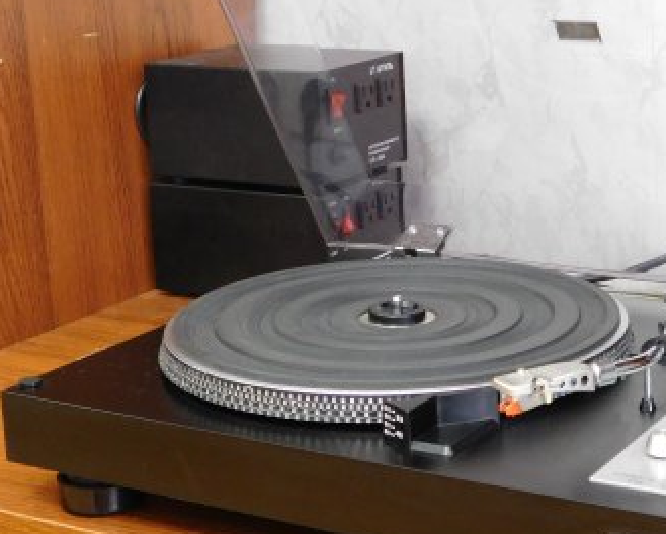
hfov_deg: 23.7
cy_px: 206
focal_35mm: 80
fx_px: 1579
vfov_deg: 19.2
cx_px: 472
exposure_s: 1/8
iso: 450
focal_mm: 8
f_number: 3.7
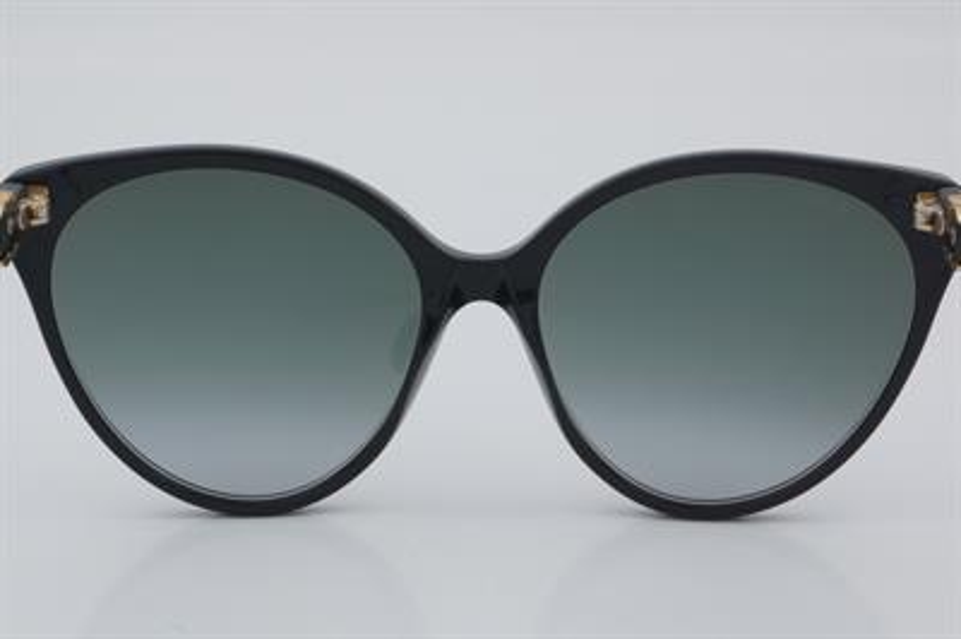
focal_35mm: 82
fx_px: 2200
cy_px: 320
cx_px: 480
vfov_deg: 16.5
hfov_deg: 24.6
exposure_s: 1/4
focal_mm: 55
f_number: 32
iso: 100
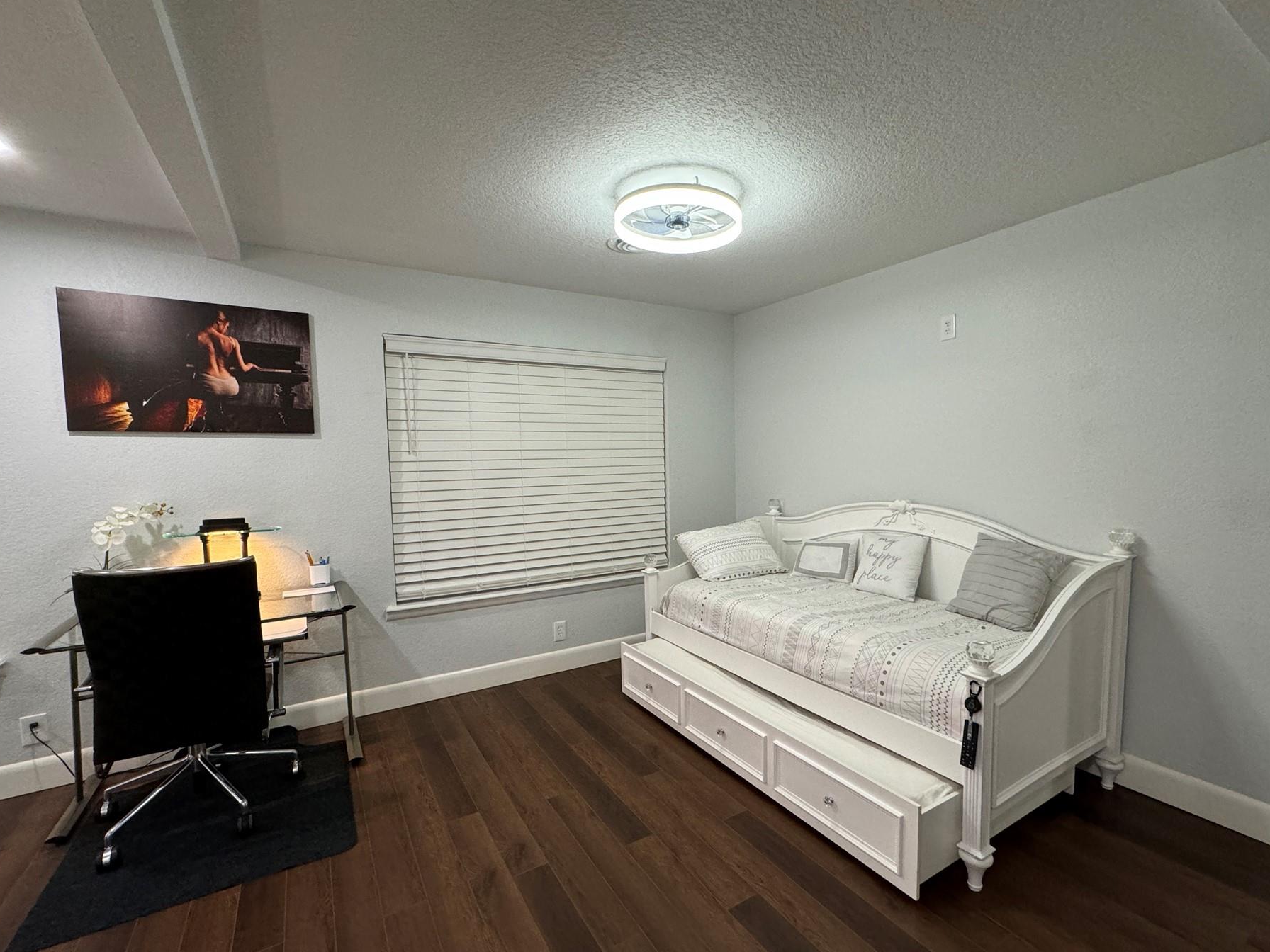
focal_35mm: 16
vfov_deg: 78.1
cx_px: 670
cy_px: 499
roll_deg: +1.5
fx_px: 587
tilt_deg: -4.3
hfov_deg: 94.4
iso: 250
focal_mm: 2.22
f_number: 2.2
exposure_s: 1/60
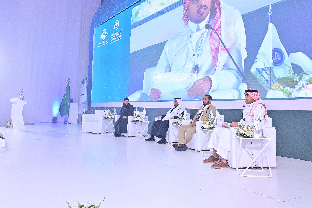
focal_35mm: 32
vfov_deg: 40.7
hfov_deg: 58.7
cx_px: 162
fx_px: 277
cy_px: 72
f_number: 5.6
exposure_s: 1/200
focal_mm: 24
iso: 2000
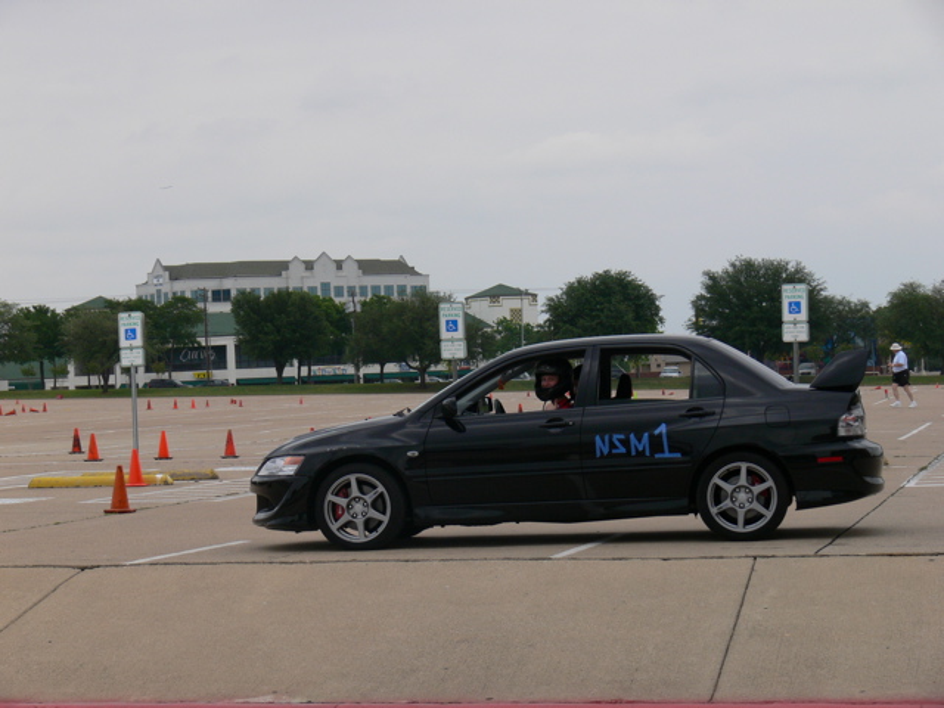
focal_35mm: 99
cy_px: 354
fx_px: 2700
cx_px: 472
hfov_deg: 19.8
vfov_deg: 14.9
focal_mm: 21
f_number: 5
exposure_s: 1/800
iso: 100
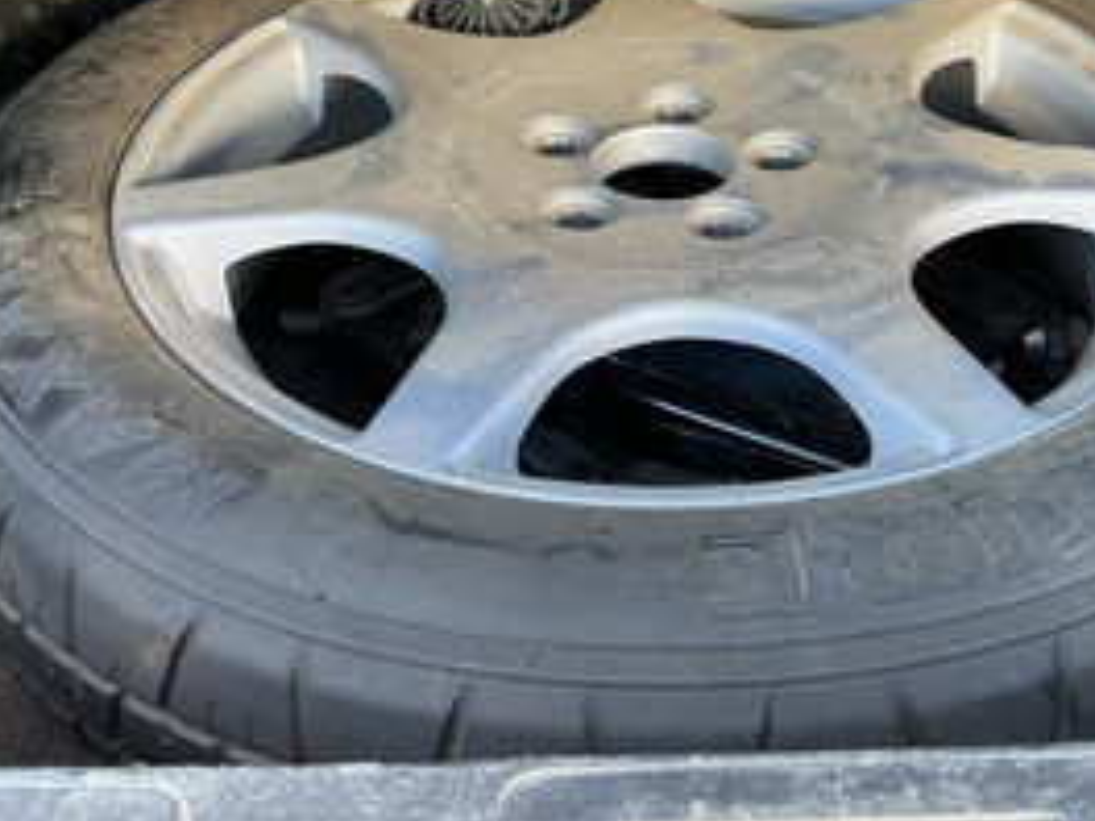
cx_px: 651
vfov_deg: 32.8
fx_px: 1392
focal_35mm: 44
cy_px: 328
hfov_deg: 42.8
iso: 64
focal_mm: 3
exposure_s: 1/70
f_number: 1.8
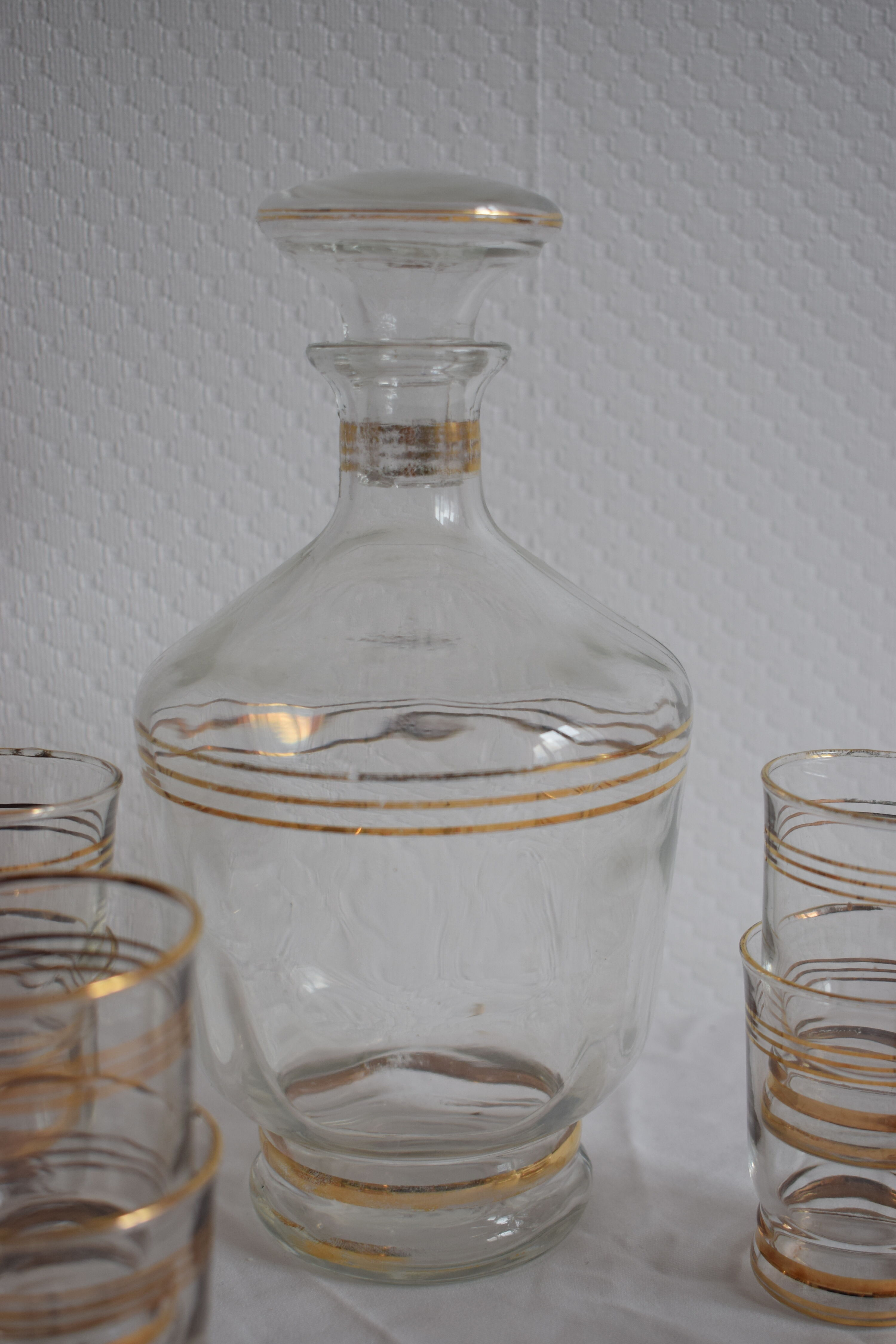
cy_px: 672
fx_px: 1791
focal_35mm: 48
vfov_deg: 41.1
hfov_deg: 28.1
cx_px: 448
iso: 400
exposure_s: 1/40
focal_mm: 32
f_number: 5
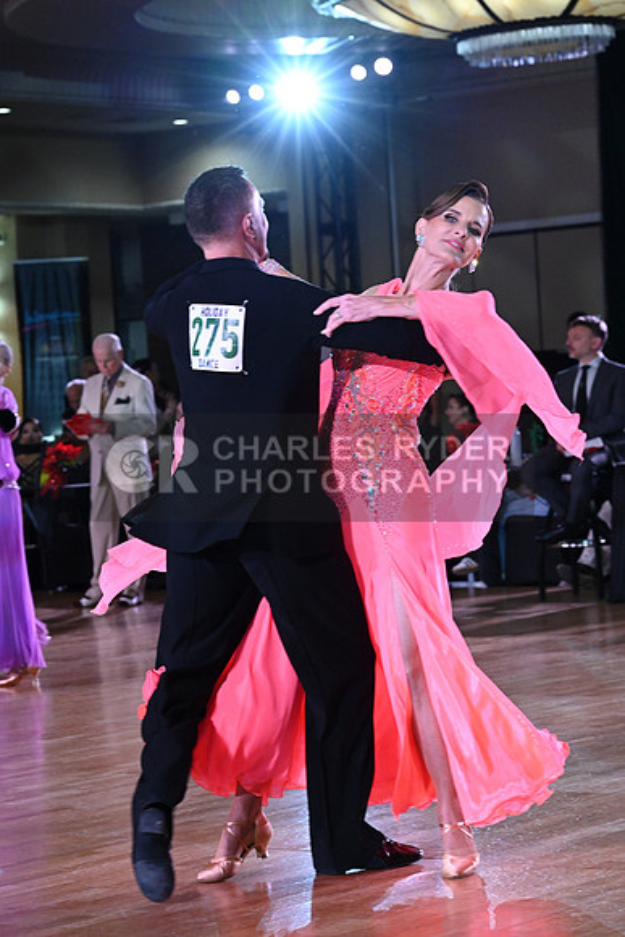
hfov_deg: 13.2
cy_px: 468
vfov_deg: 19.6
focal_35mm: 104
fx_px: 2707
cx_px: 312
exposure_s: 1/320
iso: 5000
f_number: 7.1
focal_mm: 104
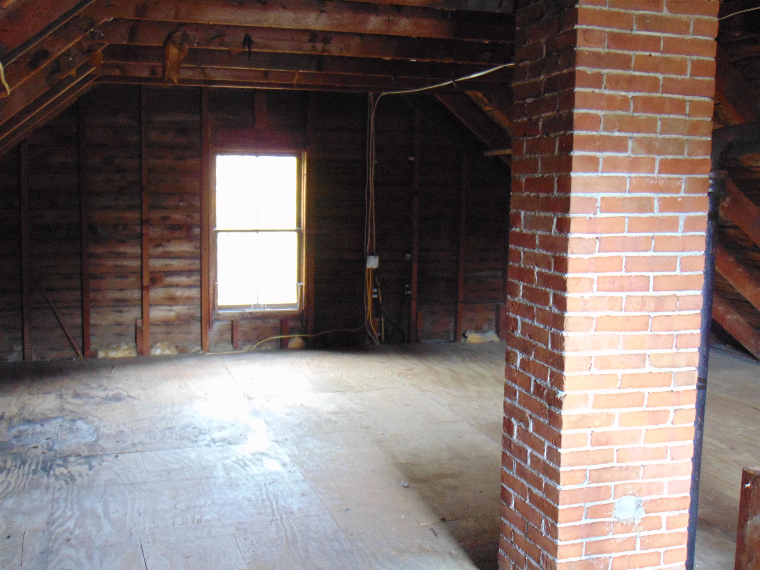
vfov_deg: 34.3
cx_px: 380
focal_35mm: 42
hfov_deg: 44.8
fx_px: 922
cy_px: 285
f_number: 3.3
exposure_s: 1/13
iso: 400
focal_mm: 7.6
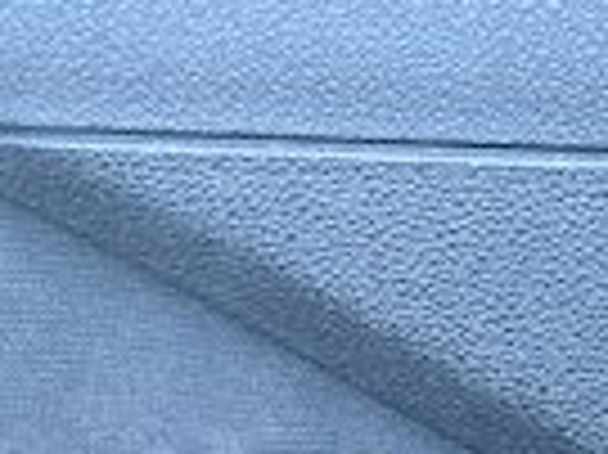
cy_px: 962
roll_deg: +3.6
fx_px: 2158
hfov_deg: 12.8
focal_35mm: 123
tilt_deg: -31.2
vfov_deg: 10.8
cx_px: 1401
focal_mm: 4.25
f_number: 1.8
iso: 160
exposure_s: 1/60
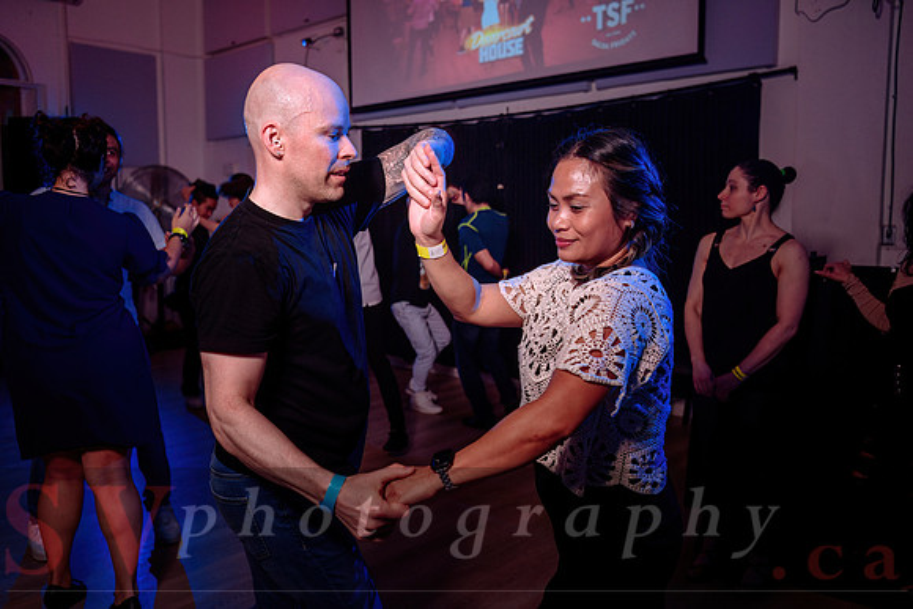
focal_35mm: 32
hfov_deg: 58.7
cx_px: 456
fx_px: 812
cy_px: 304
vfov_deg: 41.1
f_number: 3.2
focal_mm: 32
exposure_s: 1/60
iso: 800
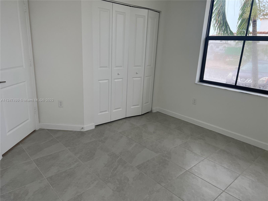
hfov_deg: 67.3
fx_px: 201
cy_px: 100
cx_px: 134
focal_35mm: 26
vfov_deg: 53.1
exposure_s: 1/121
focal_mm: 5.7
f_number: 1.5
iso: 80
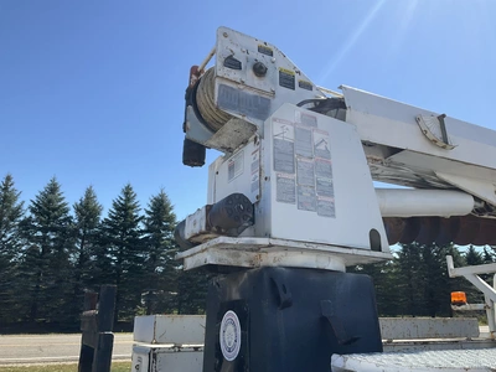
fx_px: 416
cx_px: 248
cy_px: 186
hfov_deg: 61.7
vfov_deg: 48.2
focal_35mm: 29
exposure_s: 1/1675
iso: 25
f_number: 1.8
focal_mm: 3
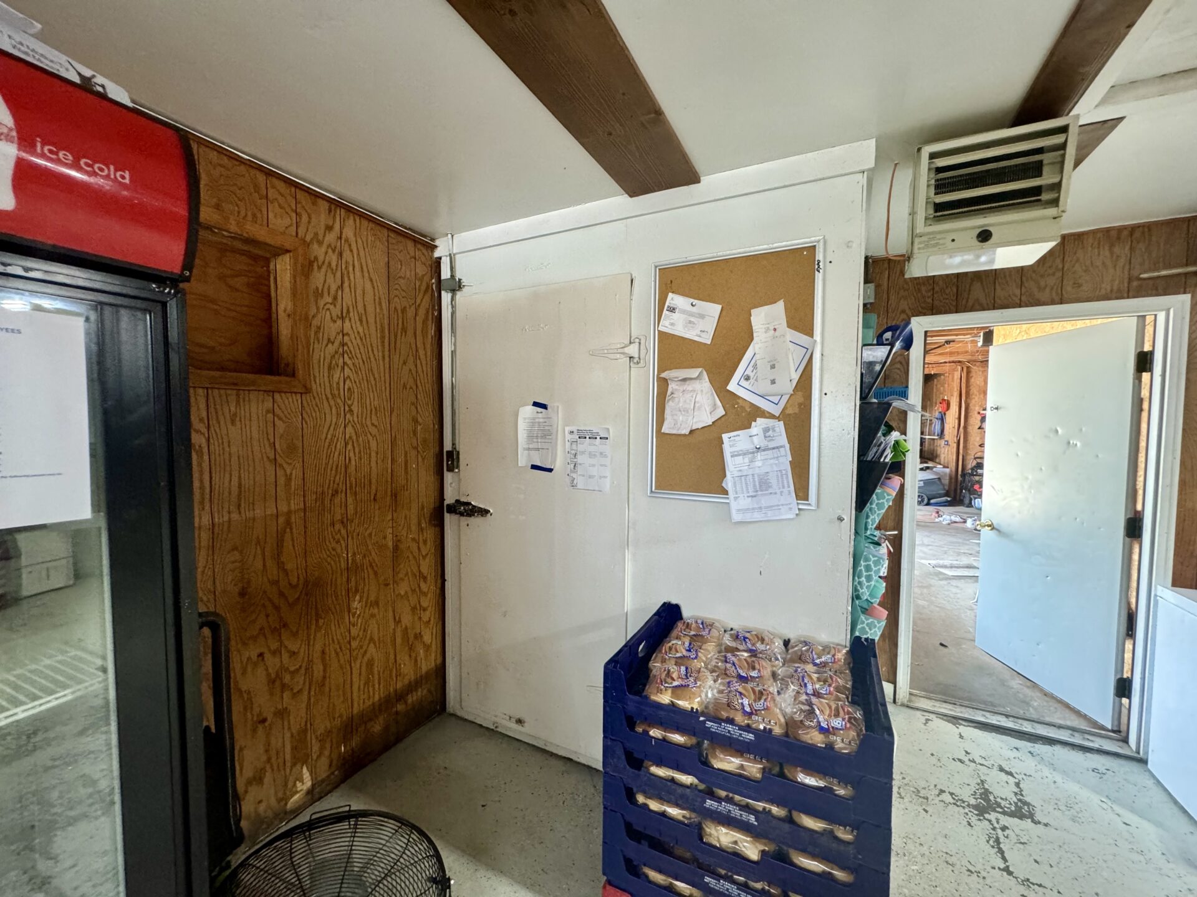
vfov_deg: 85.7
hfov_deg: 102.1
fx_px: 484
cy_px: 448
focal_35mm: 14
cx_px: 598
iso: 320
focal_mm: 2.22
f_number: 2.2
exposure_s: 1/60
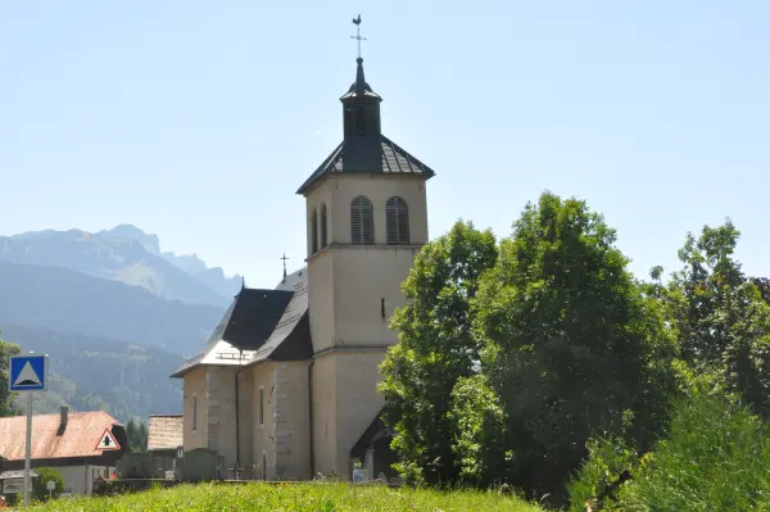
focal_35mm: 78
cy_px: 256
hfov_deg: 26.0
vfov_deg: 17.5
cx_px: 385
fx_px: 1667
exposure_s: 1/200
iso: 800
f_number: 22
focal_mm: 52
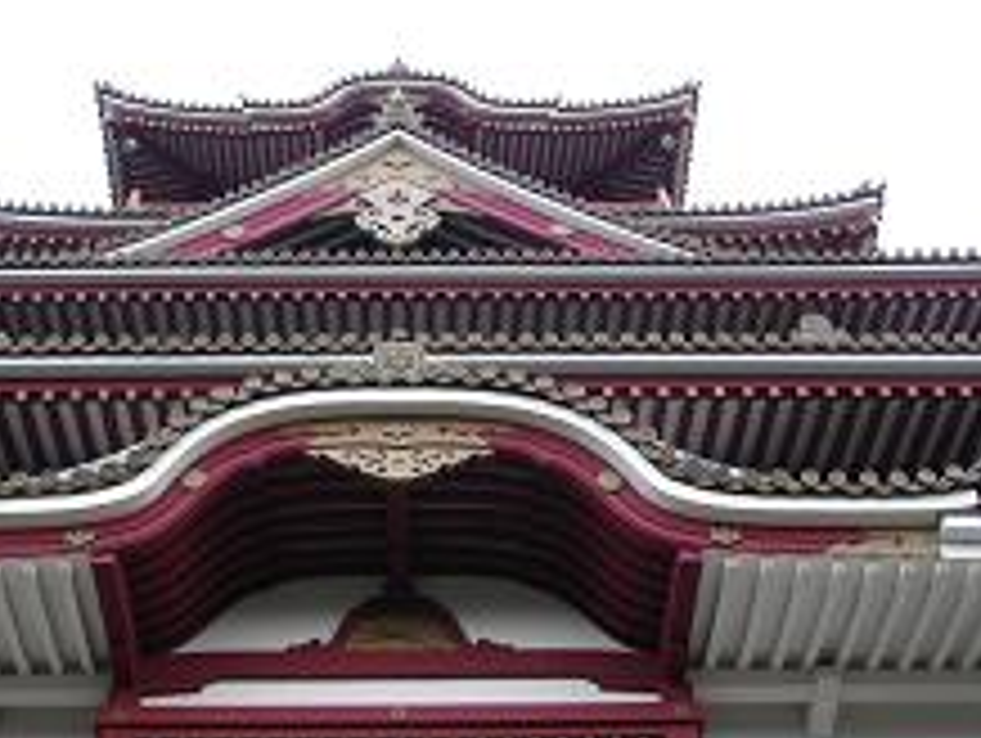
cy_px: 504
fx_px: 1617
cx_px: 398
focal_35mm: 57
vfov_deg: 25.5
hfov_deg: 33.7
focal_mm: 5.7
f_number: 2.9
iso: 121
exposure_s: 1/125
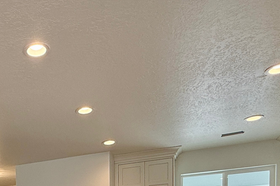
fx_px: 342
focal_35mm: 44
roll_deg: +2.0
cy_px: 271
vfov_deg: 24.5
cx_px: 21
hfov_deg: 40.6
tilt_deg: -3.3
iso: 50
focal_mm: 2.22
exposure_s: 1/120
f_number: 2.2
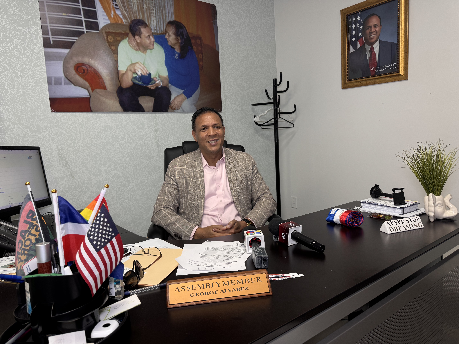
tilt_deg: -6.2
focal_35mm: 24
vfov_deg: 56.8
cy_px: 172
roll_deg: +2.4
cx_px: 230
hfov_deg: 71.6
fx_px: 318
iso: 100
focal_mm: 6.76
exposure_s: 1/61
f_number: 1.78
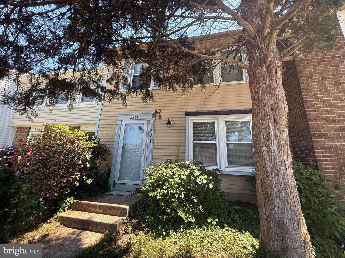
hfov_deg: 102.1
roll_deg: -2.8
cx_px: 172
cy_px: 129
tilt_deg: +15.9
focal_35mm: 14
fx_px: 140
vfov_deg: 85.7
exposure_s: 1/264
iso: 50
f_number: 2.2
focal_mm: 2.22
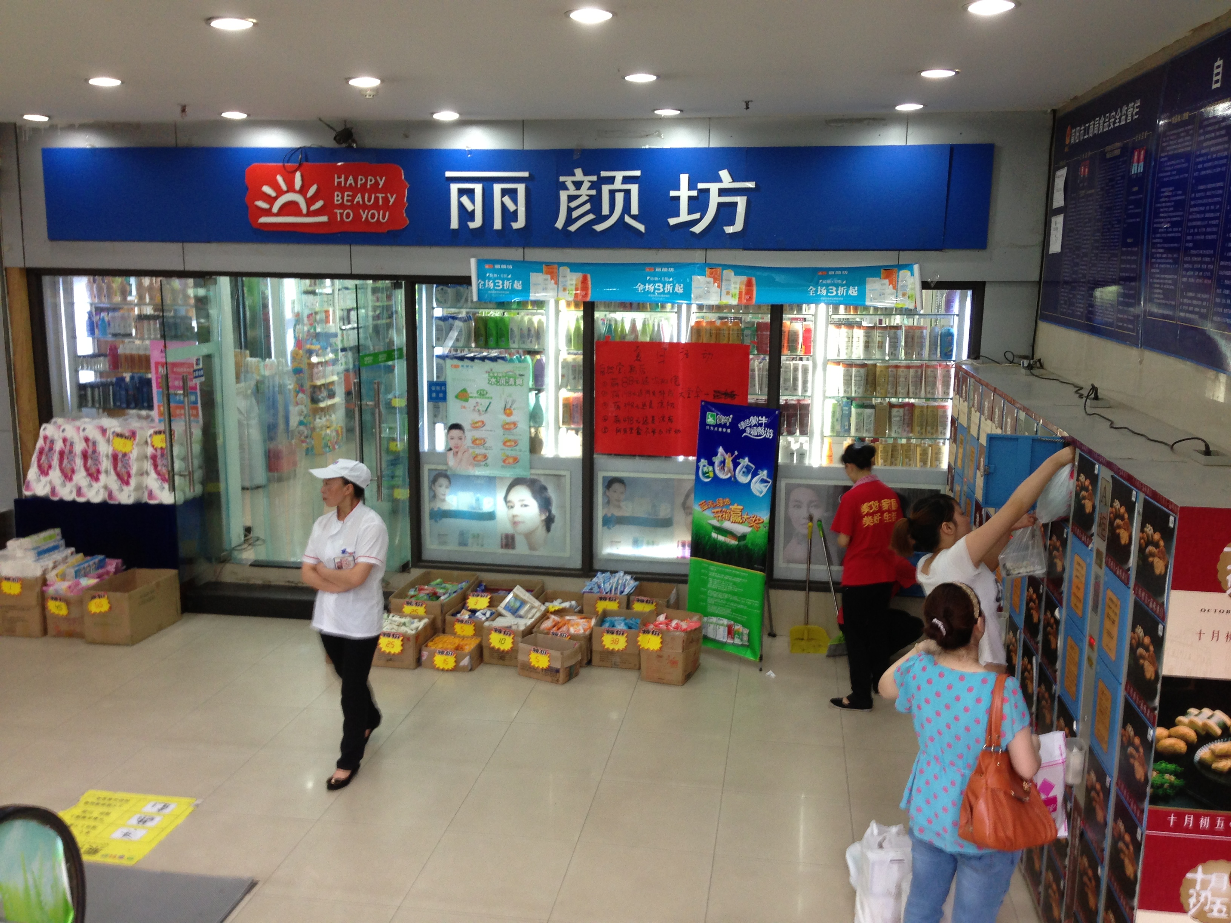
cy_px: 462
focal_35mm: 33
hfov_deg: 55.4
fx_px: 1174
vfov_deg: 42.9
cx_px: 616
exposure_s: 1/20
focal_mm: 4.13
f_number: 2.4
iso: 80
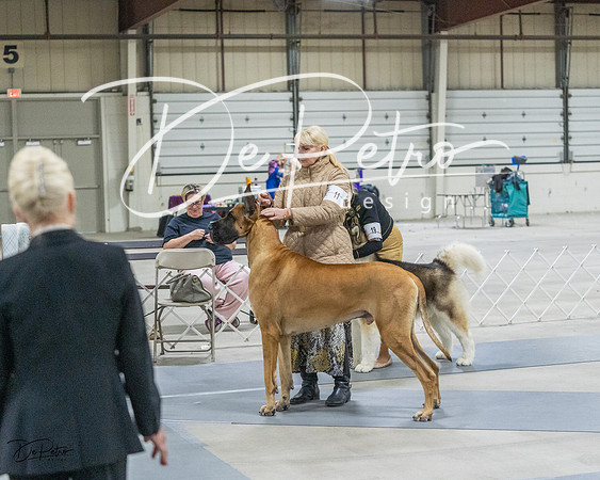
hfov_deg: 24.2
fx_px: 1399
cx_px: 300
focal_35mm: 79
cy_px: 240
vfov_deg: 19.4
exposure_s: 1/320
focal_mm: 70
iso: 6400
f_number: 3.2
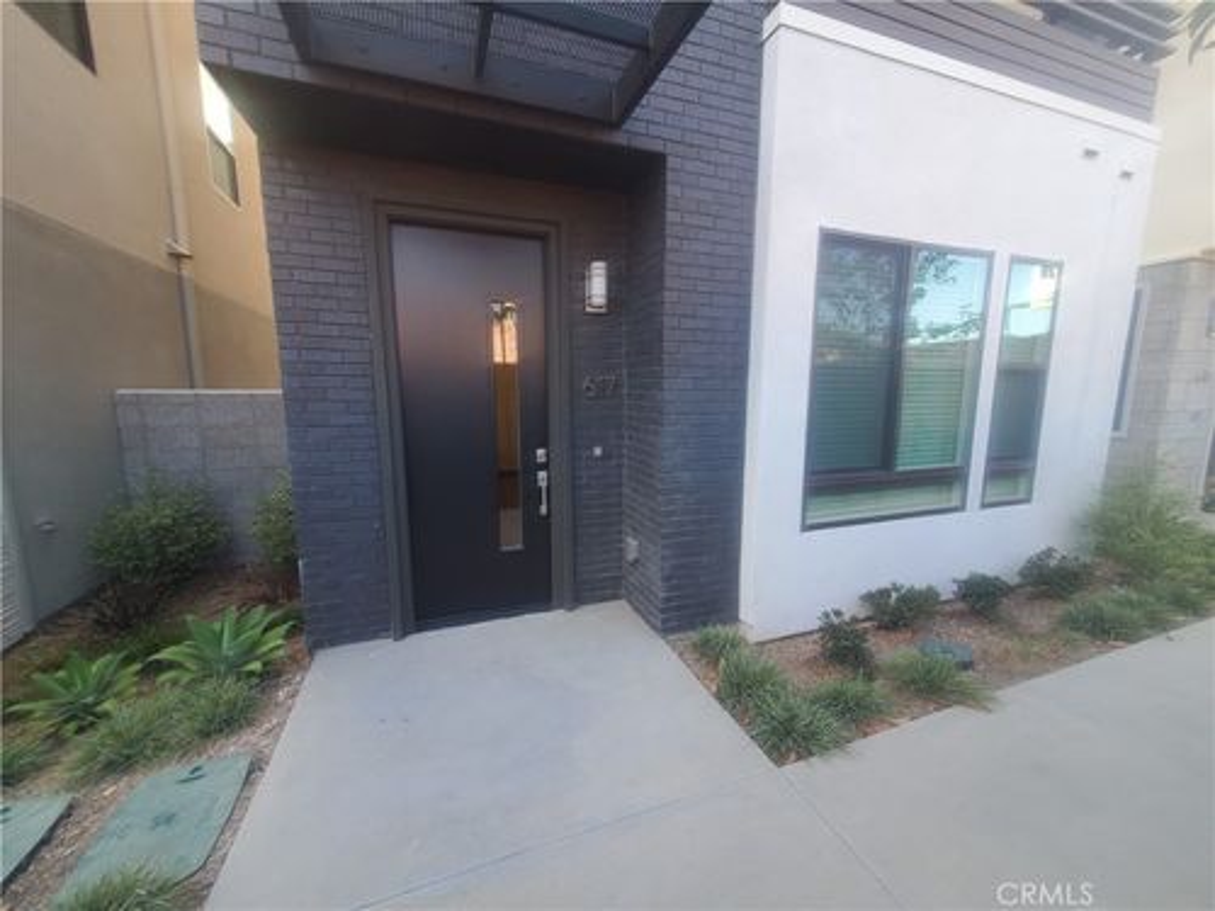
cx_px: 608
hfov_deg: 106.2
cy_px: 456
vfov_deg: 89.9
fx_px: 456
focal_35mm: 13
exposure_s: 1/119
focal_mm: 1.8
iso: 80
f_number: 2.2
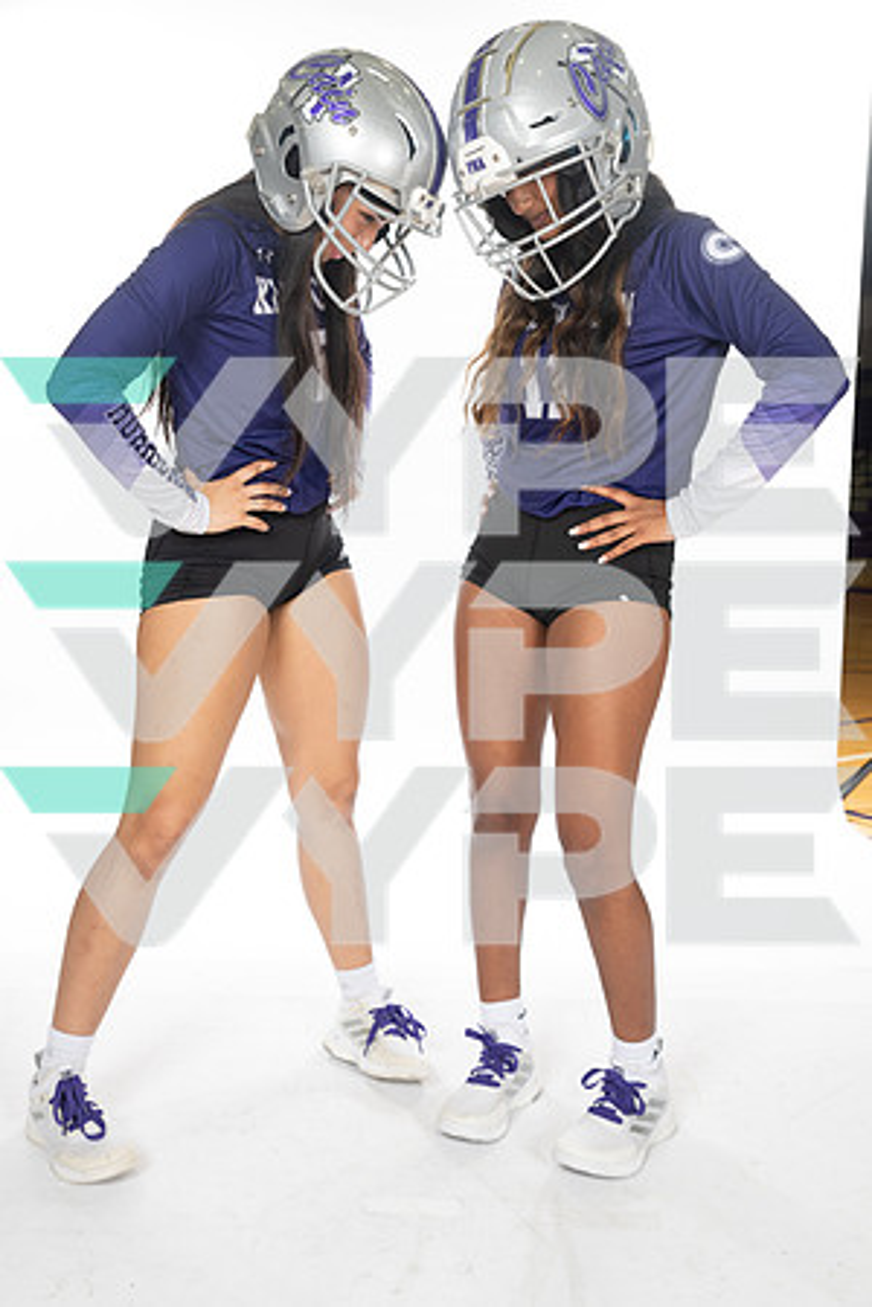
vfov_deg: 53.1
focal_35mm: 36
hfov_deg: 36.9
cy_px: 654
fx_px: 1308
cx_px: 436
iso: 800
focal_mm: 36
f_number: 7.1
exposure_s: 1/320
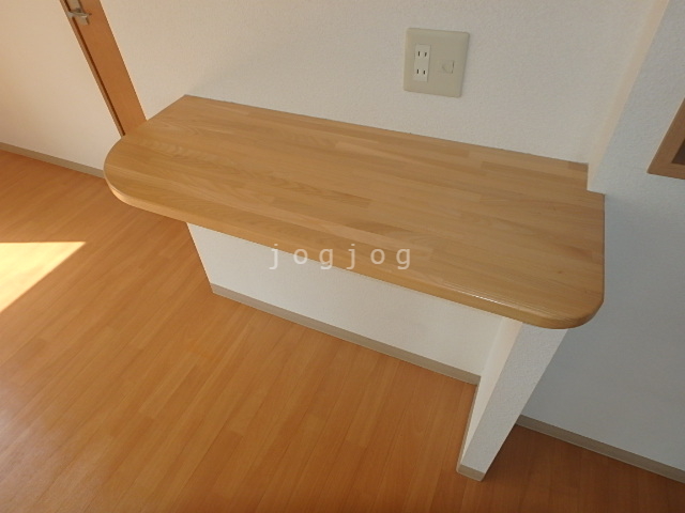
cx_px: 342
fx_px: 416
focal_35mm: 21
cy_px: 256
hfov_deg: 79.0
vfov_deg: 63.4
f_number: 3.5
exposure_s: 1/100
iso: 125
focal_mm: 3.7
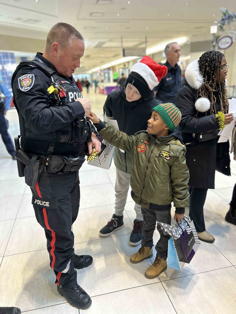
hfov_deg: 53.1
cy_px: 157
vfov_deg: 67.3
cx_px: 118
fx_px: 236
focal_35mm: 26
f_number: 1.5
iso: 125
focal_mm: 5.7
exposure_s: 1/120
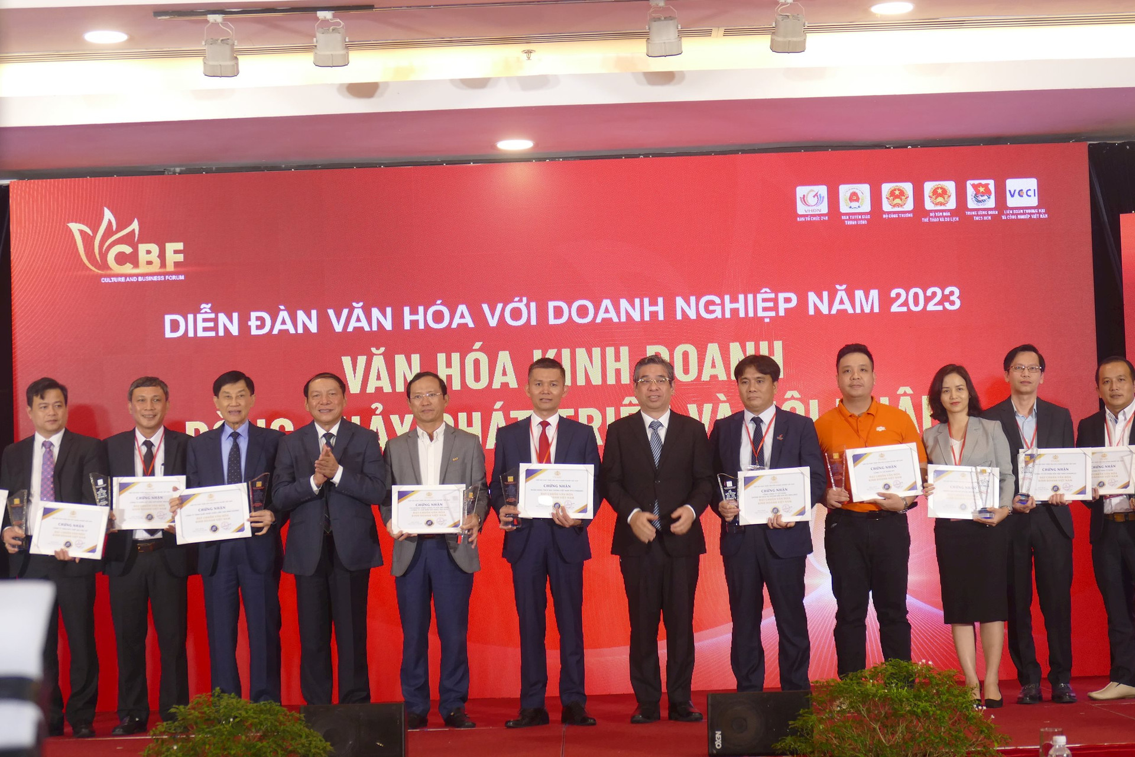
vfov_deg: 18.4
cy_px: 378
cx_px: 568
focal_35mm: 74
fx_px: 2333
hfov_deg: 27.3
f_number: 3.7
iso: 500
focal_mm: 26.91
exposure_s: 1/80
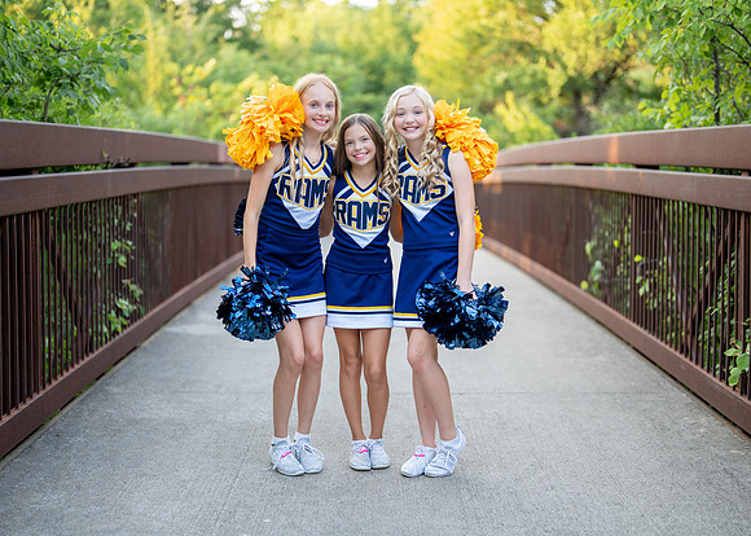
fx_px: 1167
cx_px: 371
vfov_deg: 25.9
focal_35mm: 55
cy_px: 278
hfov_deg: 35.7
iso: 250
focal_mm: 50
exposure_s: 1/500
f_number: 1.2
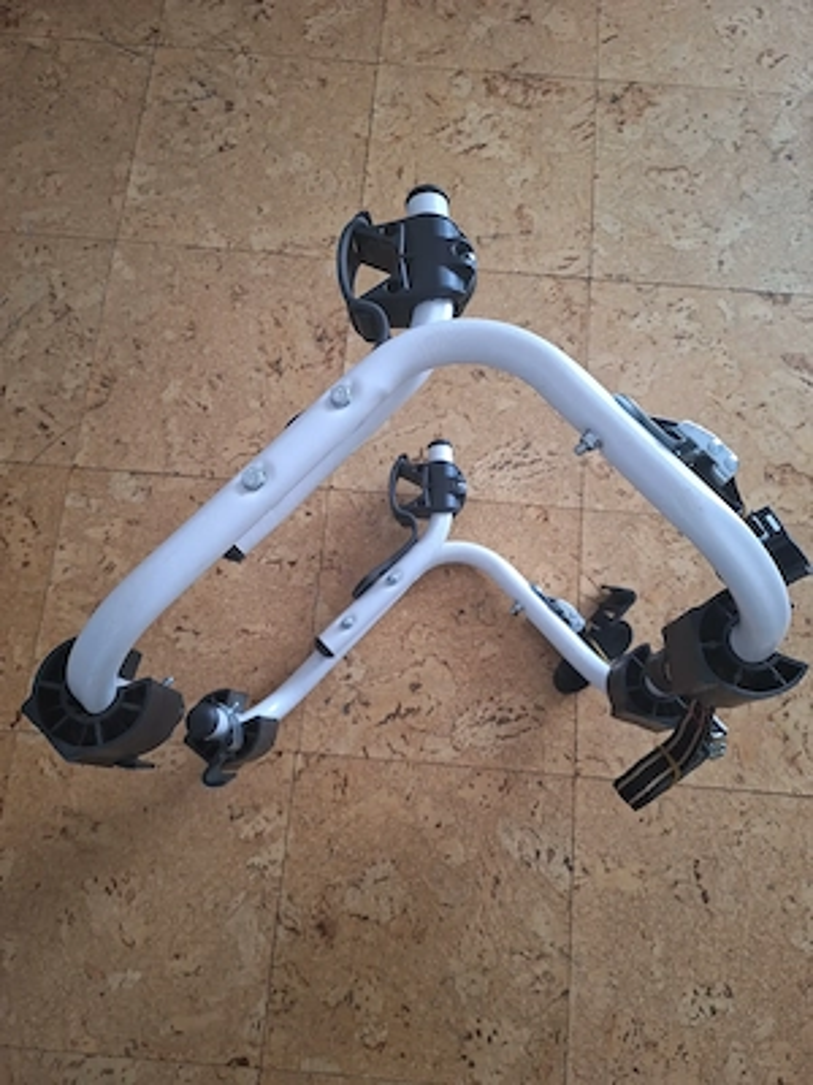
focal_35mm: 23
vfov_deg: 73.9
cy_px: 542
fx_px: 720
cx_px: 406
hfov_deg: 58.9
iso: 250
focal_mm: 5.54
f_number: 1.8
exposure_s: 1/25
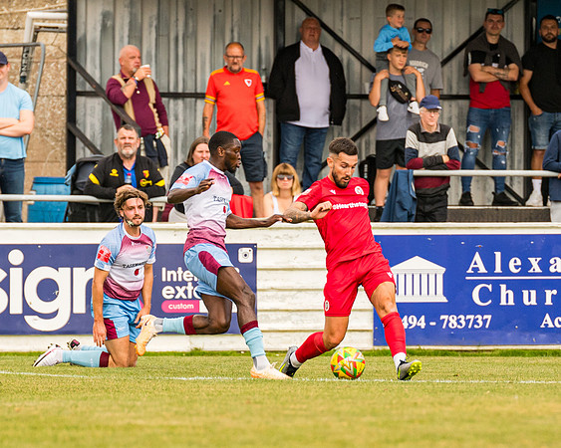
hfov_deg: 2.8
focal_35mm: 700
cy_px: 264
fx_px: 11614
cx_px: 281
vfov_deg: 2.2
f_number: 4
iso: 640
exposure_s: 1/3200
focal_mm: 300
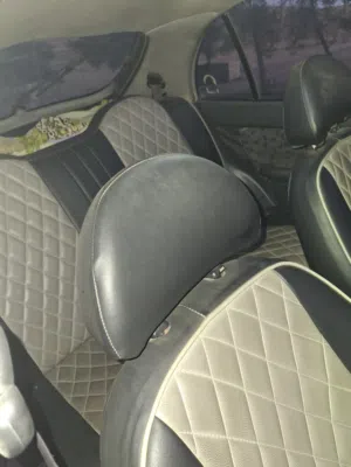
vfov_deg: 69.4
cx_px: 176
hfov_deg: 54.9
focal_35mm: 25
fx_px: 338
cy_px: 234
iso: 320
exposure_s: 1/40
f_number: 1.8
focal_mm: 4.69
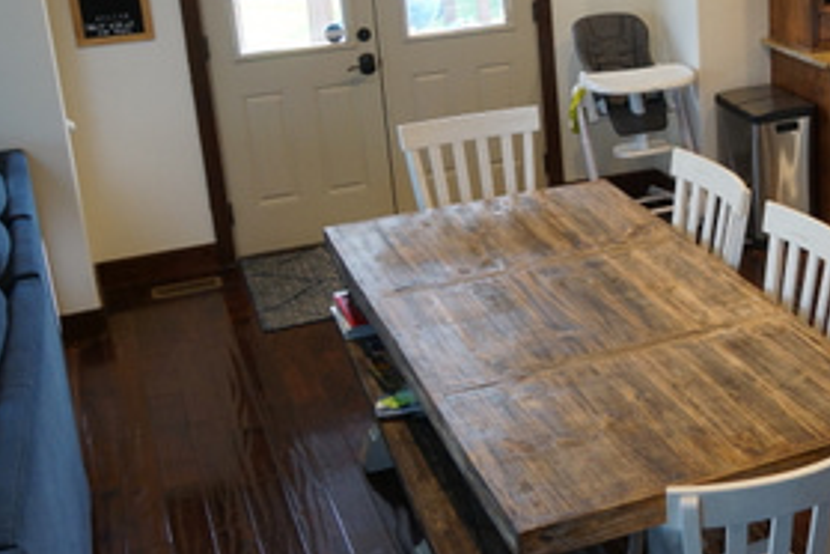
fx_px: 1268
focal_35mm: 55
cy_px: 174
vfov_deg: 24.5
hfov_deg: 32.0
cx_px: 913
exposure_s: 1/60
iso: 250
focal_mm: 16
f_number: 4
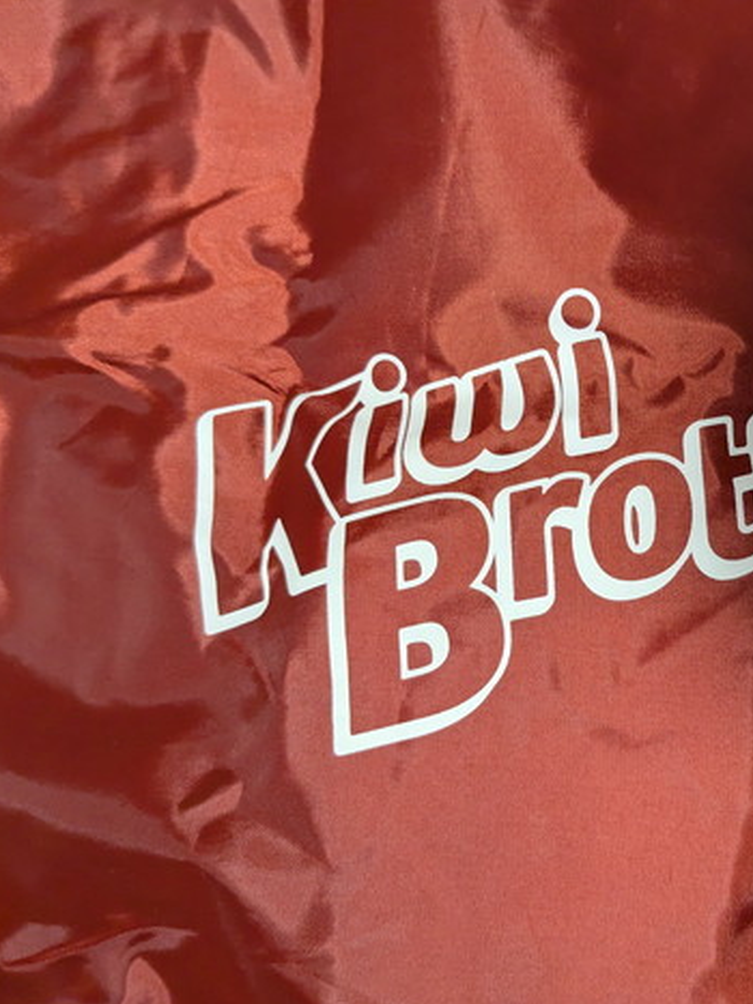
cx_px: 562
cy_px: 512
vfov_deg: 50.1
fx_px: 1074
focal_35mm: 37
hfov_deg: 37.7
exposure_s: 1/99.9
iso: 617
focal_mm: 4.38
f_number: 1.73
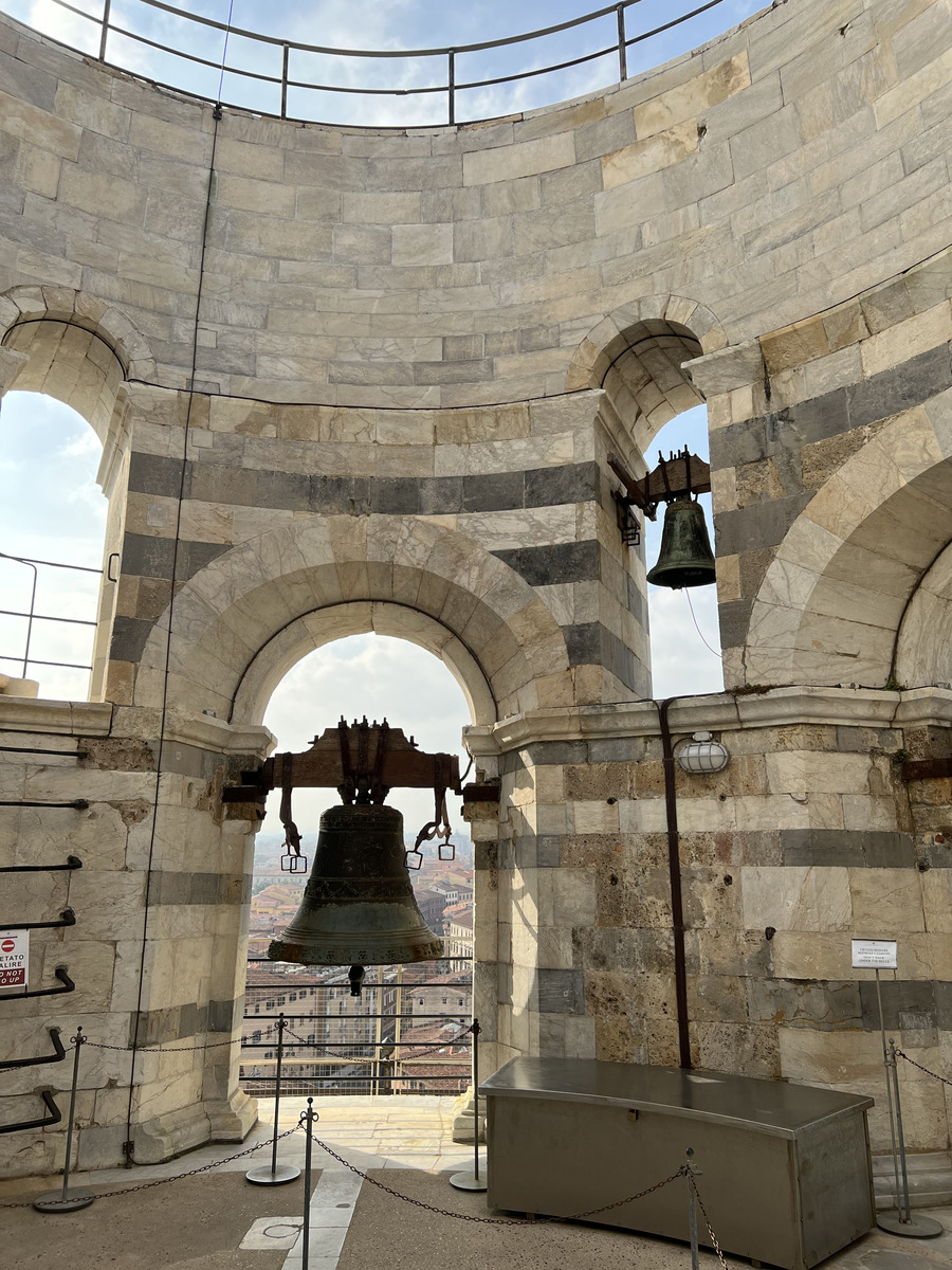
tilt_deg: +11.4
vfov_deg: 67.3
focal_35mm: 26
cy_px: 635
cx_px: 476
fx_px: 953
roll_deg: +0.0
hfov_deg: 53.1
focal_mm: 5.7
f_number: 1.5
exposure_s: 1/2841
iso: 50
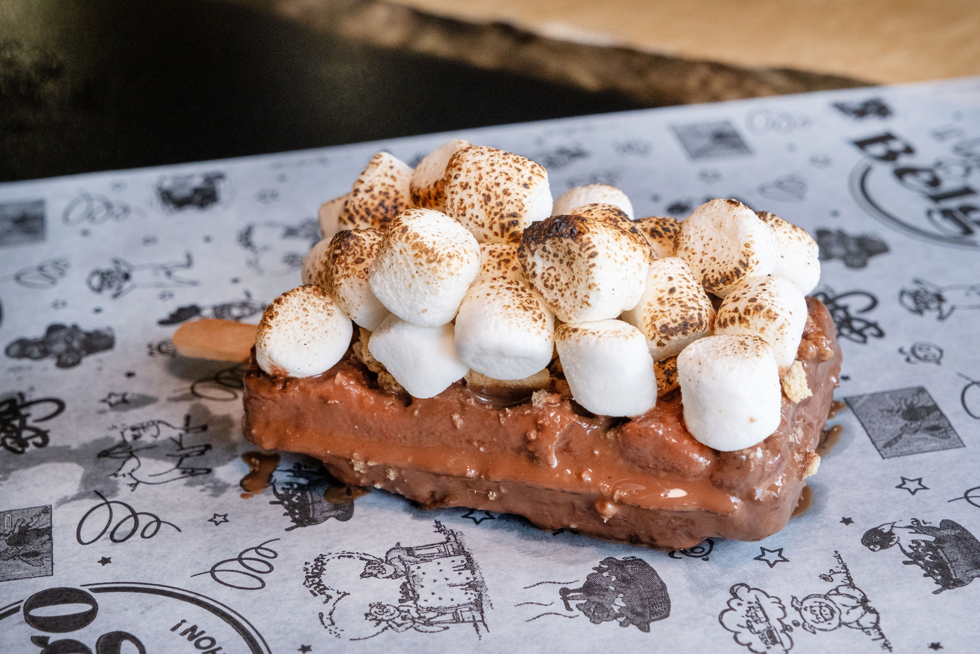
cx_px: 490
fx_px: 1987
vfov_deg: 18.7
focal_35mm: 73
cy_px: 327
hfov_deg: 27.7
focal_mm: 48.5
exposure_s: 1/180
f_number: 8
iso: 2000
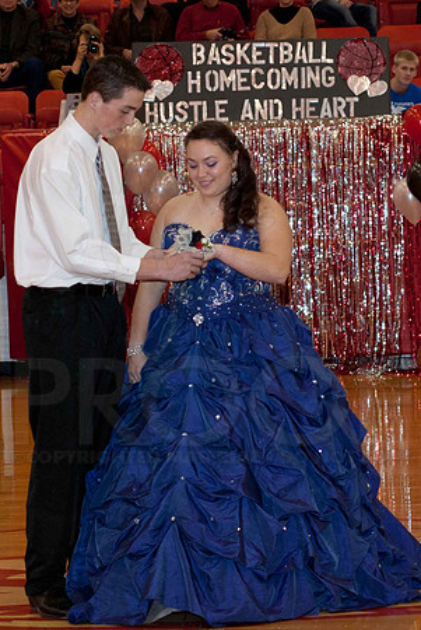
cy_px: 315
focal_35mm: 75
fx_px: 1312
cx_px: 210
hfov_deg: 18.2
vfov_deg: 27.0
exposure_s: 1/50
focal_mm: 50
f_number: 4
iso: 500
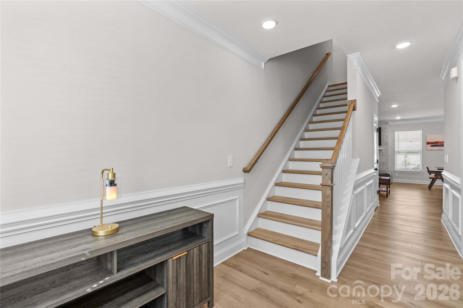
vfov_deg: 73.7
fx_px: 206
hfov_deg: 96.7
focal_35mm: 16
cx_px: 232
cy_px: 154
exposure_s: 1/6
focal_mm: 16
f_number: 8
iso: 100
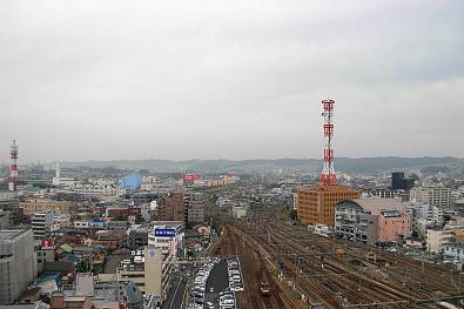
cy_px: 175
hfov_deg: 48.5
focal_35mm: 40
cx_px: 234
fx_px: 515
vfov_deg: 33.3
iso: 79
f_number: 2.9
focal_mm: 6.3
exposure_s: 1/558
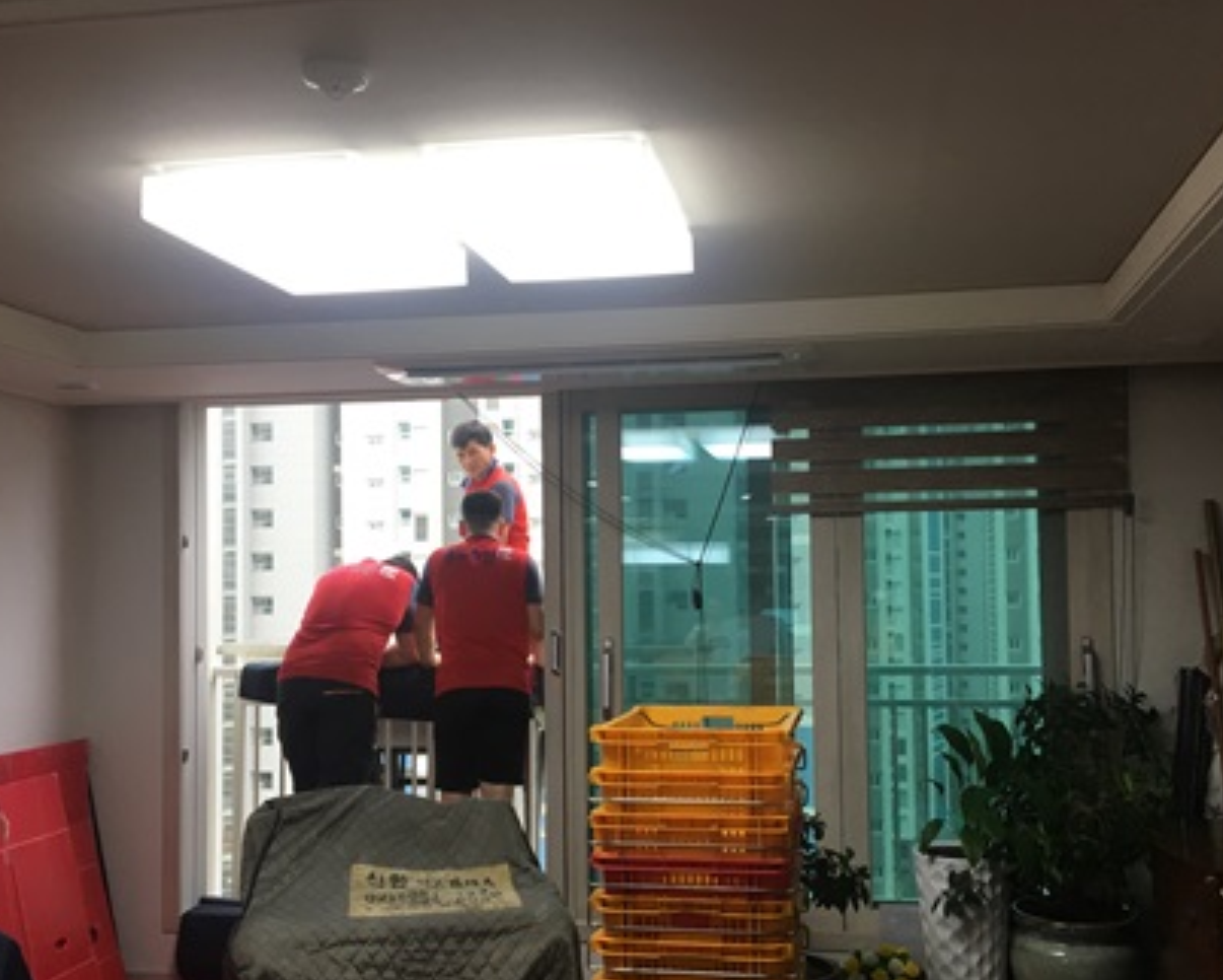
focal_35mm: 38
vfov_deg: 39.1
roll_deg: +0.8
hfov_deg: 47.9
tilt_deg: +1.7
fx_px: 1376
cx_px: 630
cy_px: 543
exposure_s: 1/40
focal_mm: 4.15
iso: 25
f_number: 2.2
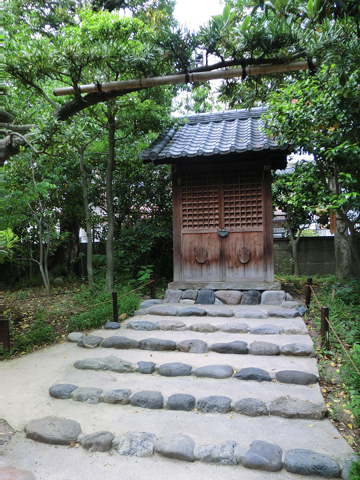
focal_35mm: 28
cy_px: 240
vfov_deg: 63.4
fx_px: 388
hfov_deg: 49.7
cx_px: 180
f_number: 3
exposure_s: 1/100
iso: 100
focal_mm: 5
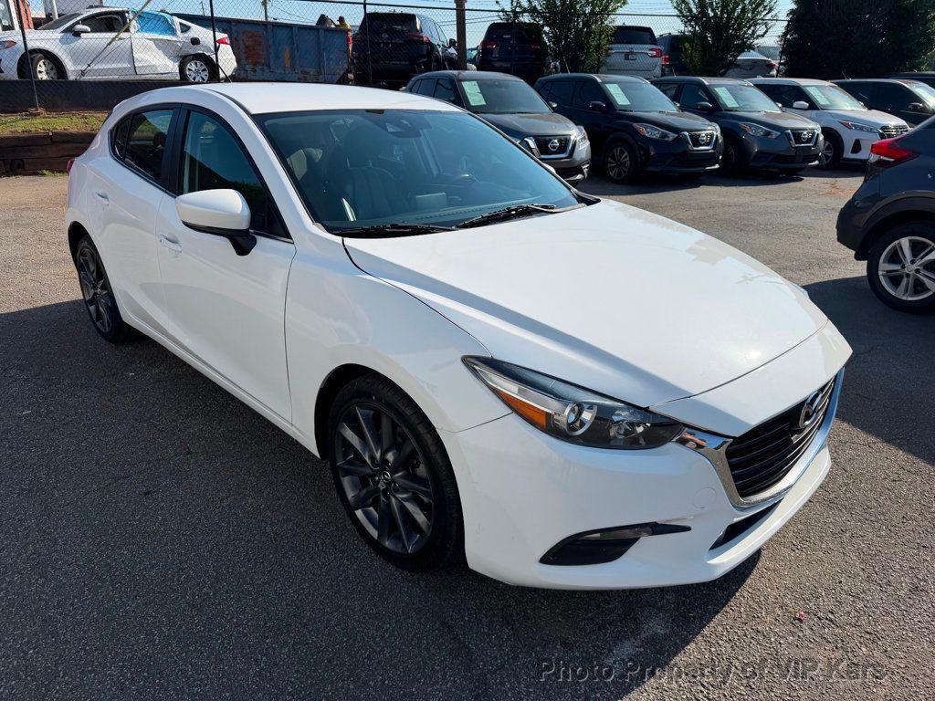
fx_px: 648
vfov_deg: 56.8
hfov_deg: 71.6
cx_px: 468
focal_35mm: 24
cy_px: 350
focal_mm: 6.76
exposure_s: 1/6711
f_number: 1.78
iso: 80
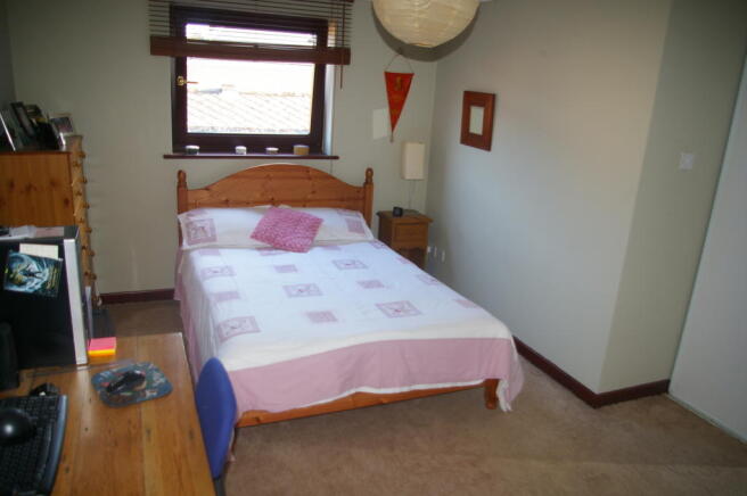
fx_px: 560
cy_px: 248
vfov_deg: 47.8
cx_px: 374
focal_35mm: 27
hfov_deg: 67.4
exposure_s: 1/30
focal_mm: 18
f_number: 3.5
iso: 200
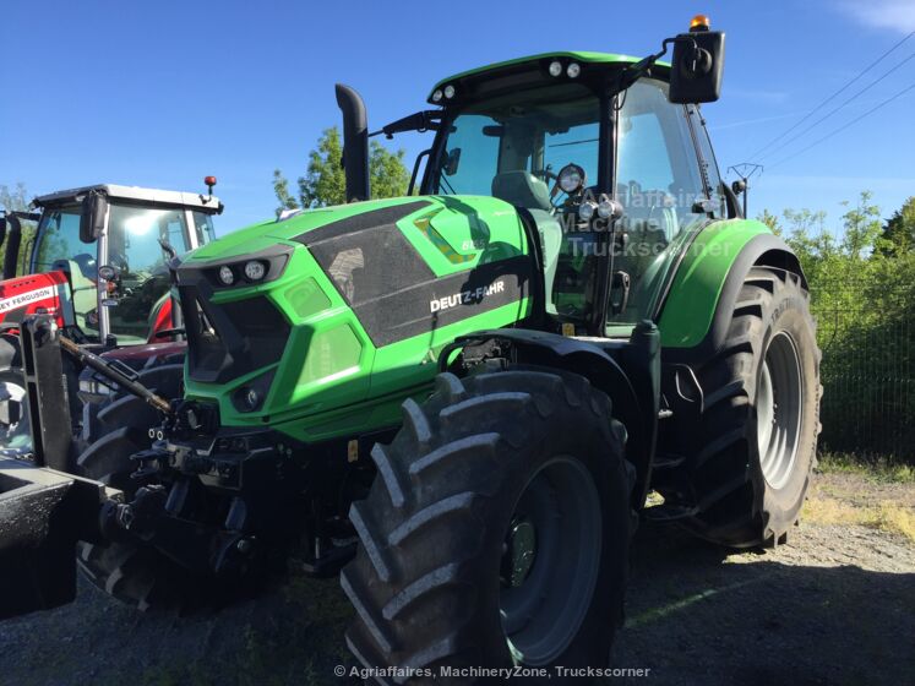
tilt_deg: -2.4
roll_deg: -0.9
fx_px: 766
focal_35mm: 29
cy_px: 343
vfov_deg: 48.2
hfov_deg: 61.7
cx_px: 458
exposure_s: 1/1099
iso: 32
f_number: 2.2
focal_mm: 4.15
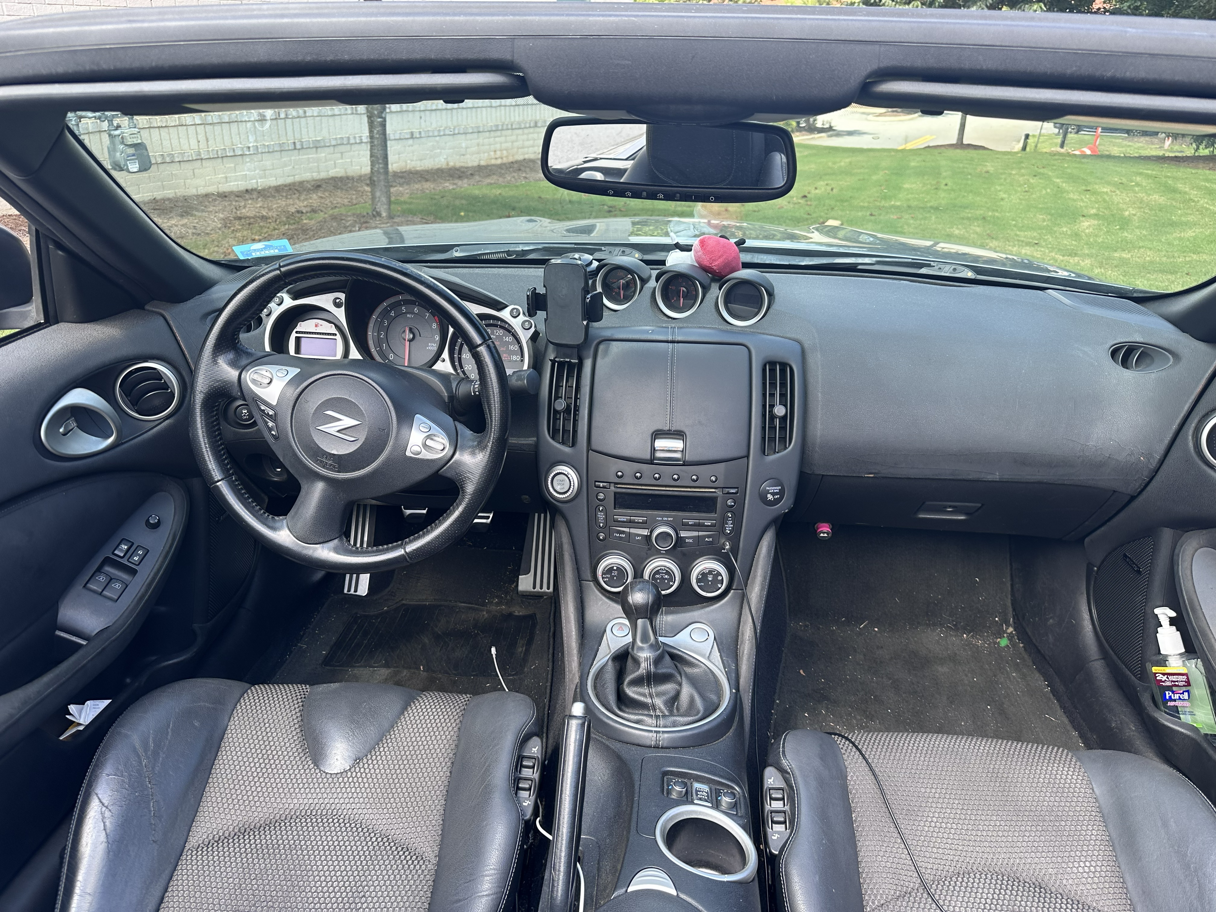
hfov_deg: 71.6
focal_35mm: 24
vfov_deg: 56.8
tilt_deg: -26.0
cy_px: 456
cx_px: 608
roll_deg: -2.4
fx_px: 843
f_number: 1.78
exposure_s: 1/355
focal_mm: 6.86
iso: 80
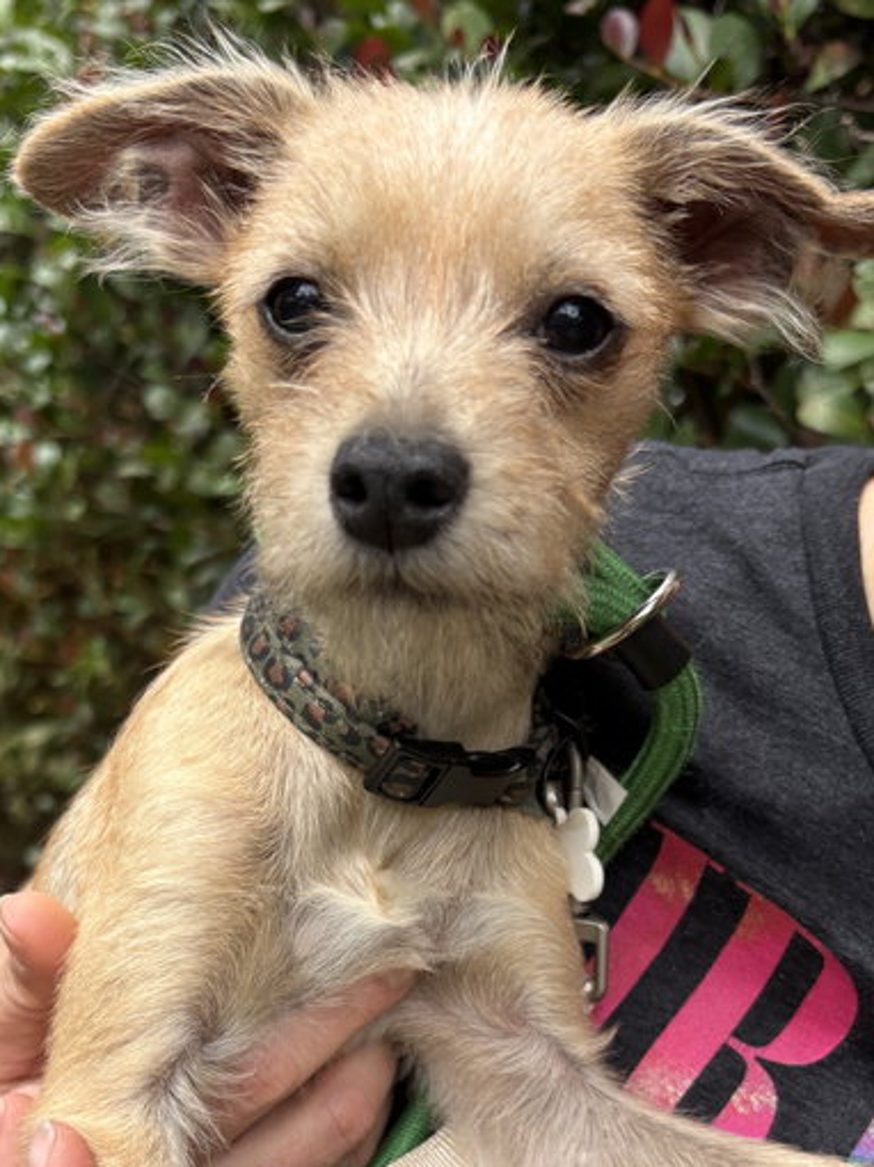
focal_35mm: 34
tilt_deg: -14.5
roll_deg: -2.6
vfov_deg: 53.4
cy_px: 727
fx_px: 1146
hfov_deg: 41.7
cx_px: 387
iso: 50
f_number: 1.6
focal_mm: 5.96
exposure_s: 1/607
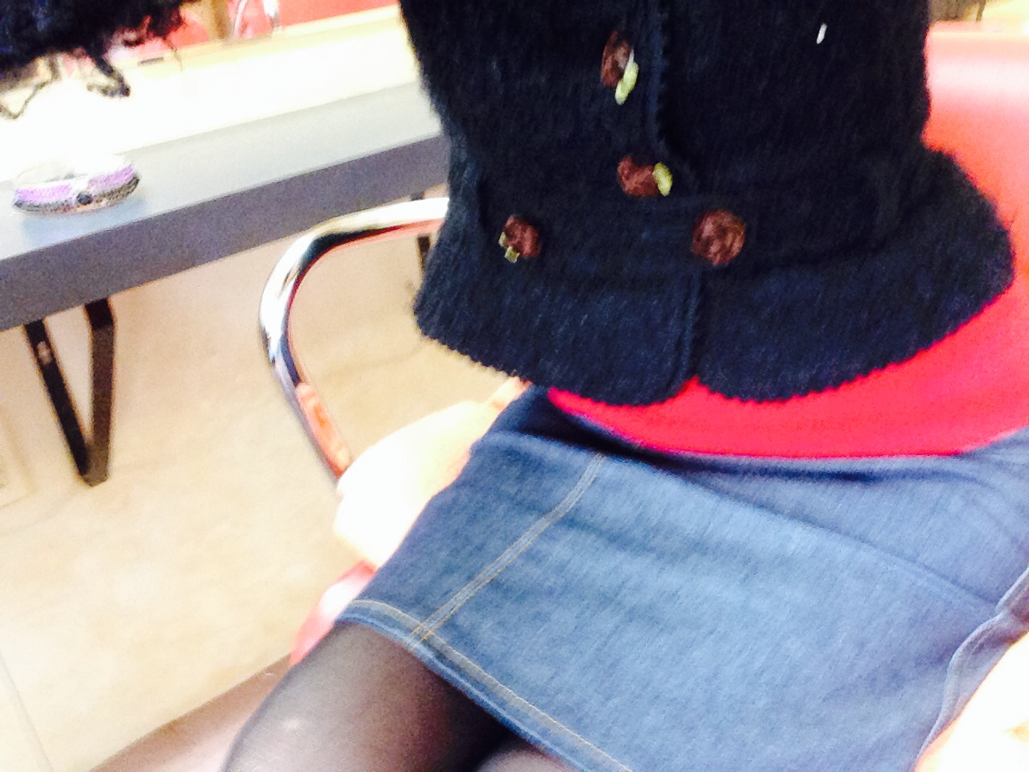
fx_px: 1040
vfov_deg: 40.7
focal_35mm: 35
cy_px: 386
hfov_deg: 52.6
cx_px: 514
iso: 250
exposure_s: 1/17
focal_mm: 2.18
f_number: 2.4
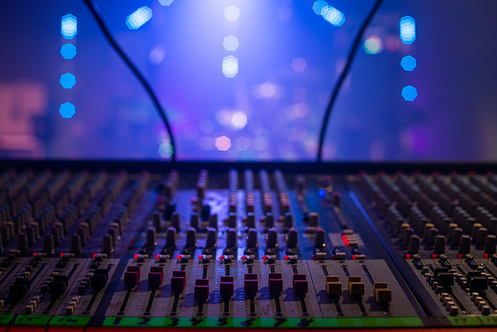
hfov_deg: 39.5
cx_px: 248
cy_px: 166
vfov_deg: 26.9
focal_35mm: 50
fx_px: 693
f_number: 4
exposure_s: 1/125
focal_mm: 50
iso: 400
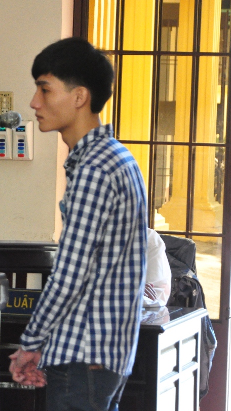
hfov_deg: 6.2
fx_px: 2100
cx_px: -76
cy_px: 205
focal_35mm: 193
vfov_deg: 11.2
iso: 3200
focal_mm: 80
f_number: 5.6
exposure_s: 1/500
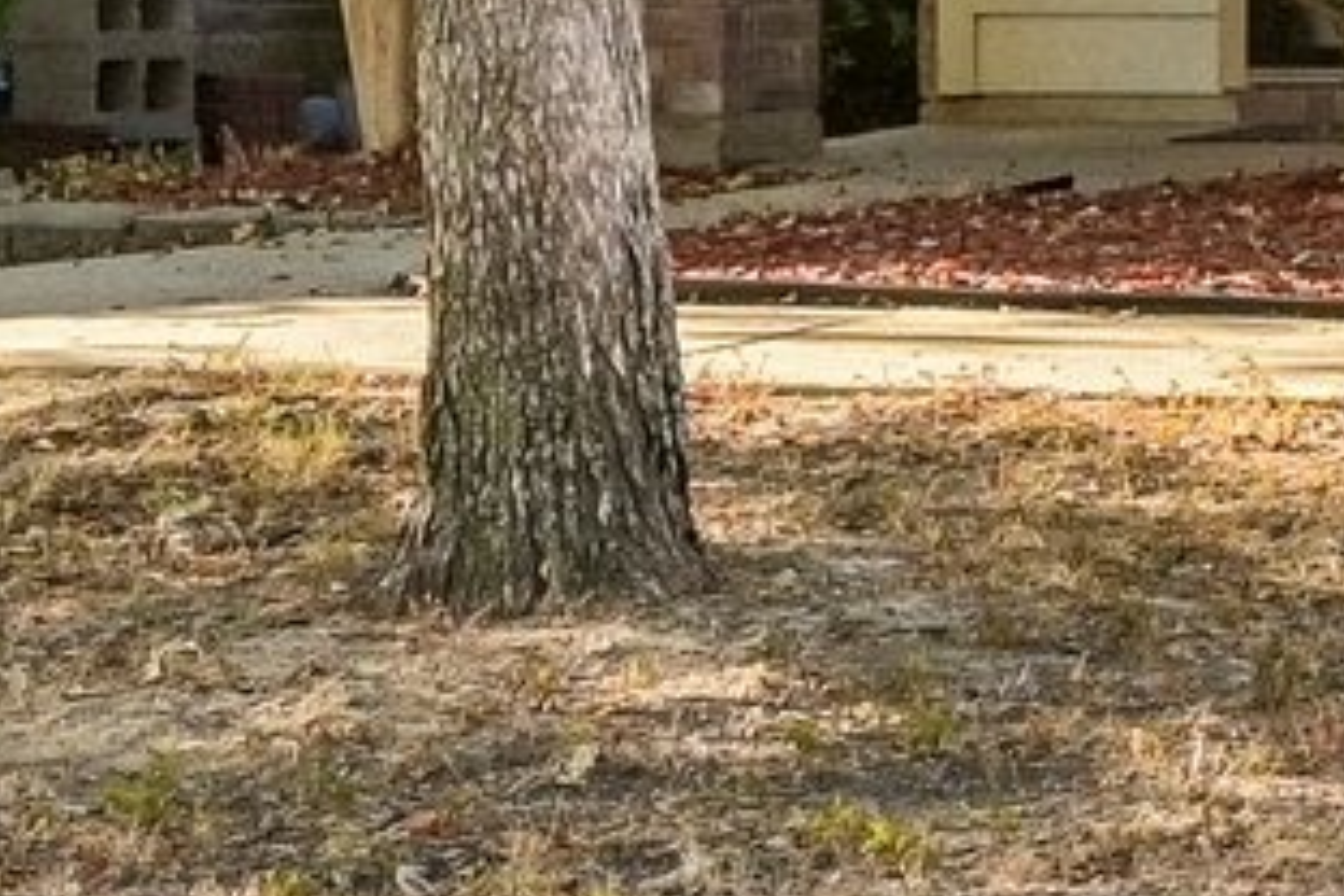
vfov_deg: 6.8
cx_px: 3433
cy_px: -821
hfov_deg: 9.2
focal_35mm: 197
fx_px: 7354
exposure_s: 1/320
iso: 400
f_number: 8
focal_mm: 30
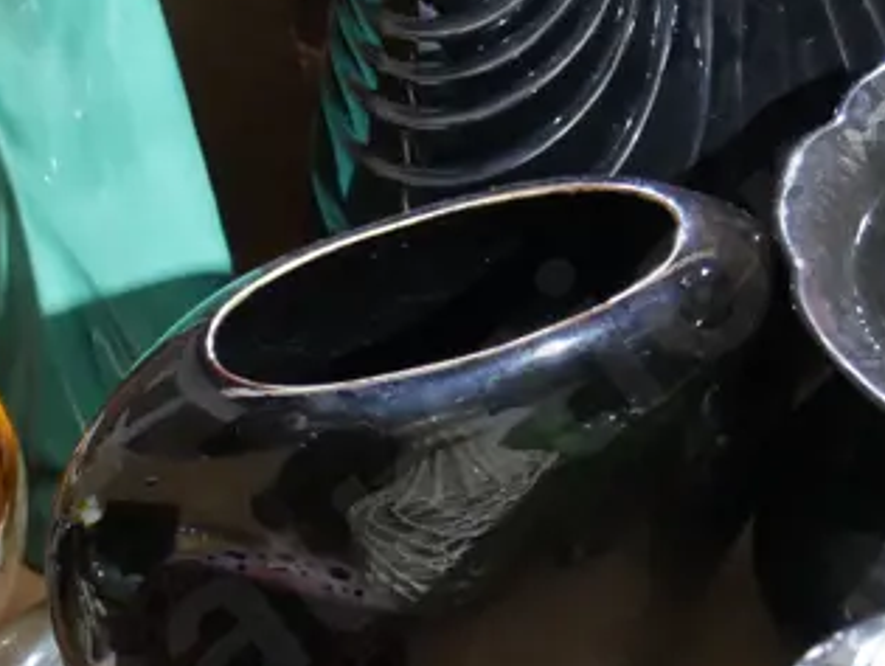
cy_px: 541
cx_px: 365
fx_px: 2329
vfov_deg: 16.1
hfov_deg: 21.5
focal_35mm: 91
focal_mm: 14
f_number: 3.5
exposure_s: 1/60
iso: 1600
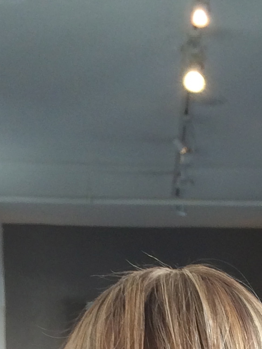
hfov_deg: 11.4
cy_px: 714
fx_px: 1312
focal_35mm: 130
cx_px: 203
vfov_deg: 13.0
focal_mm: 4.12
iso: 50
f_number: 2.2
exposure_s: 1/120
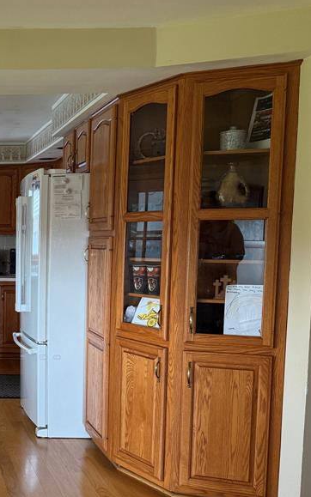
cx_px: -76
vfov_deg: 44.2
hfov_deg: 25.3
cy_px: 293
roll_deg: -0.2
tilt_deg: -5.0
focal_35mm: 45
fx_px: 610
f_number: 1.78
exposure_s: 1/60
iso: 320
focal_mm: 6.76
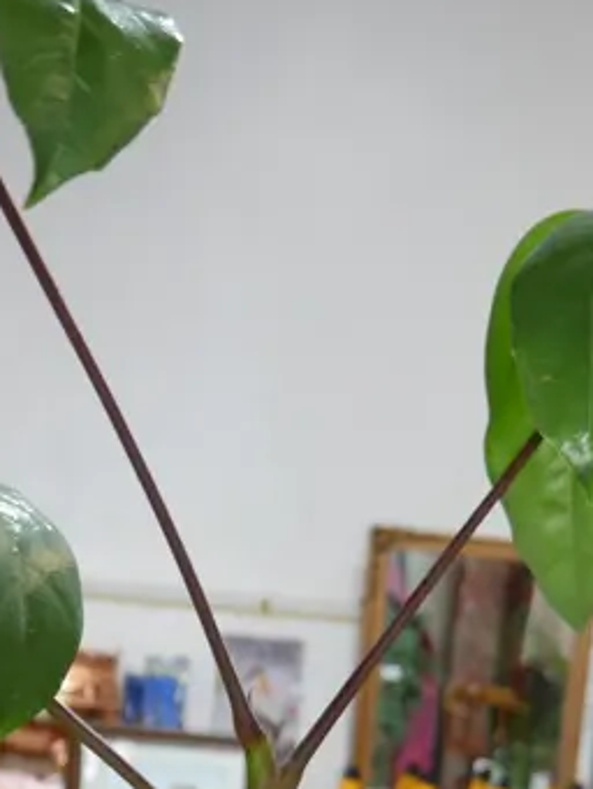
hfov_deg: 17.6
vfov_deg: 20.4
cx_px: 316
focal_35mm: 84
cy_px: 1134
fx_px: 1917
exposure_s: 1/60
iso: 250
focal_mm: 14
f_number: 3.5
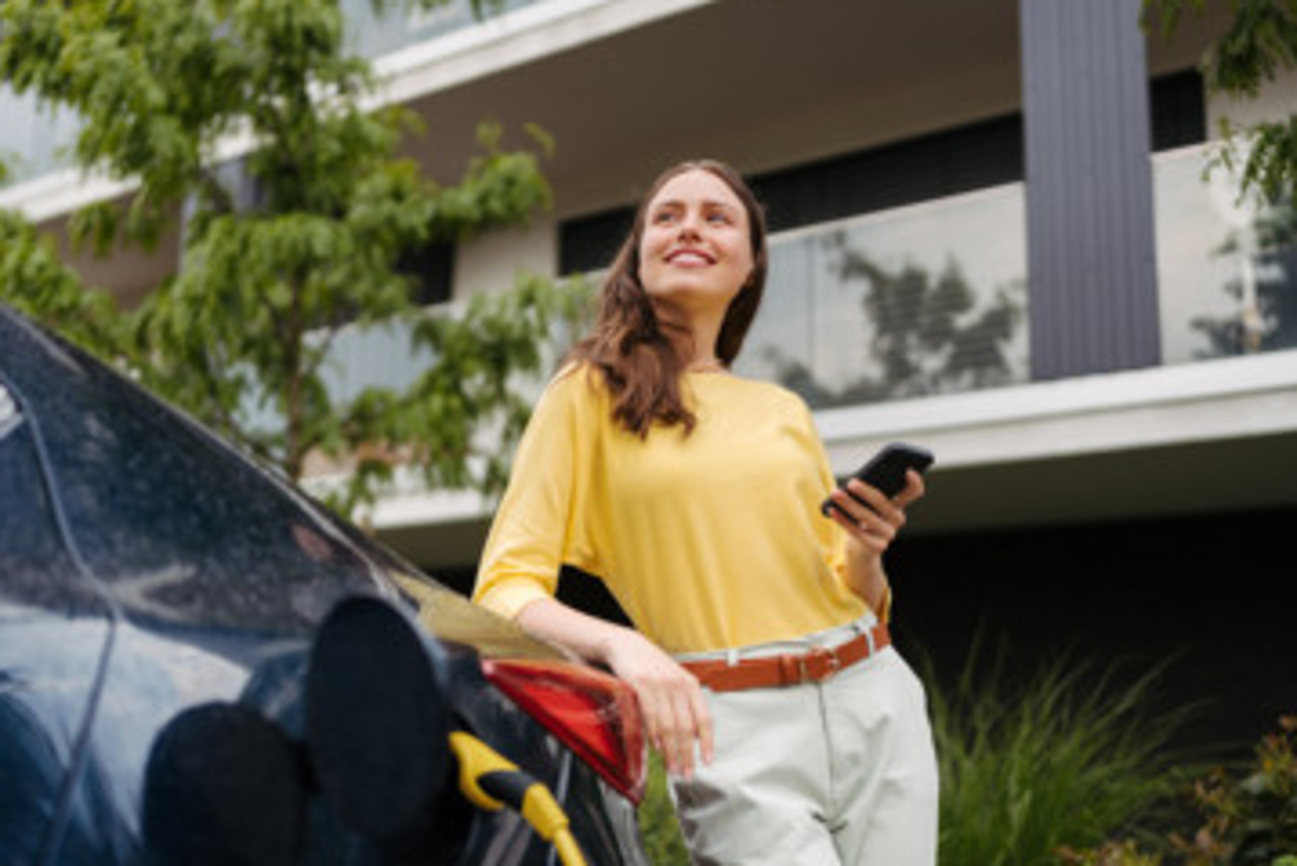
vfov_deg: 30.5
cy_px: 493
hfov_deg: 44.4
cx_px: 562
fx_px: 1586
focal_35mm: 44
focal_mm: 35
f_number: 1.4
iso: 100
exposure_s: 1/1000
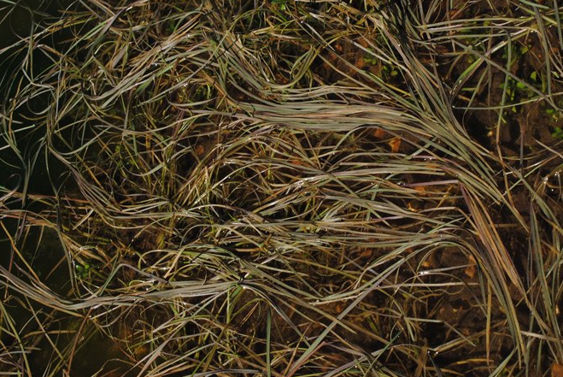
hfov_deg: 28.4
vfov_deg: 19.2
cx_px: 328
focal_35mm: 71
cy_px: 162
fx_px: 1112
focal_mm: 40
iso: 100
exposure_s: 1/160
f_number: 13
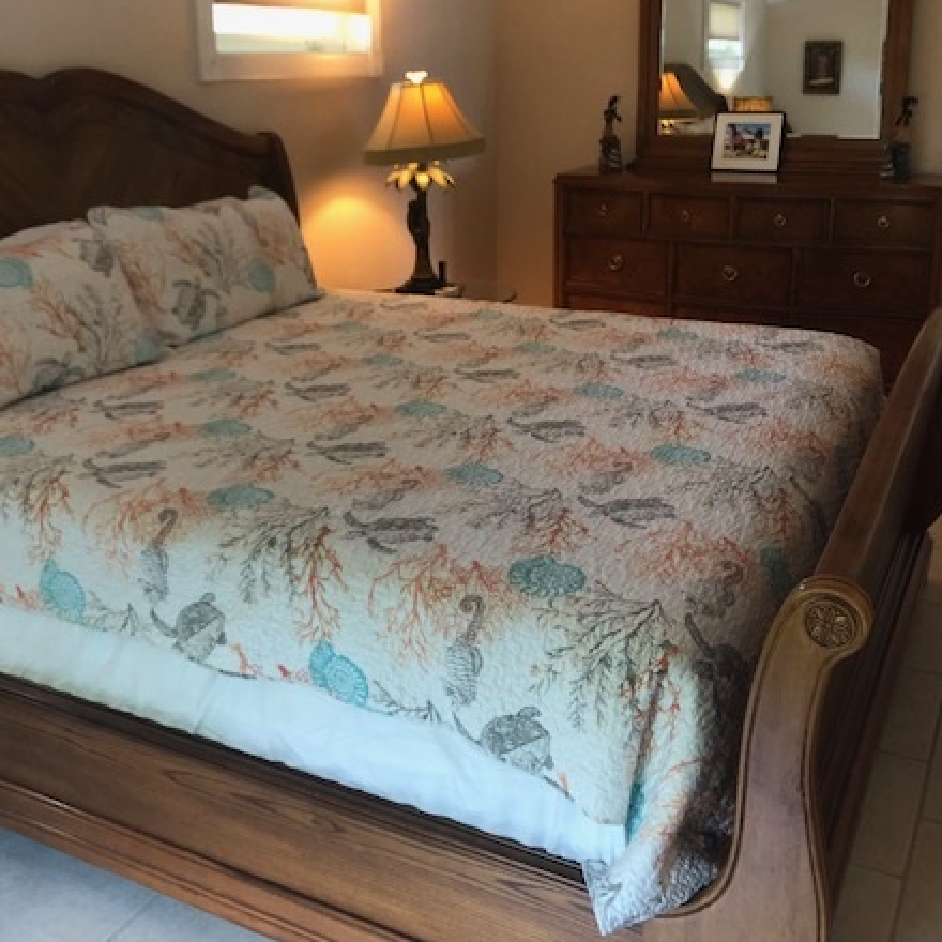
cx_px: 445
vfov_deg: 45.5
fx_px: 1108
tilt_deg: -11.0
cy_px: 328
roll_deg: +0.7
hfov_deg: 46.0
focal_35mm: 36
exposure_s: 1/15
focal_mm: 3.99
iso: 40
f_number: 1.8
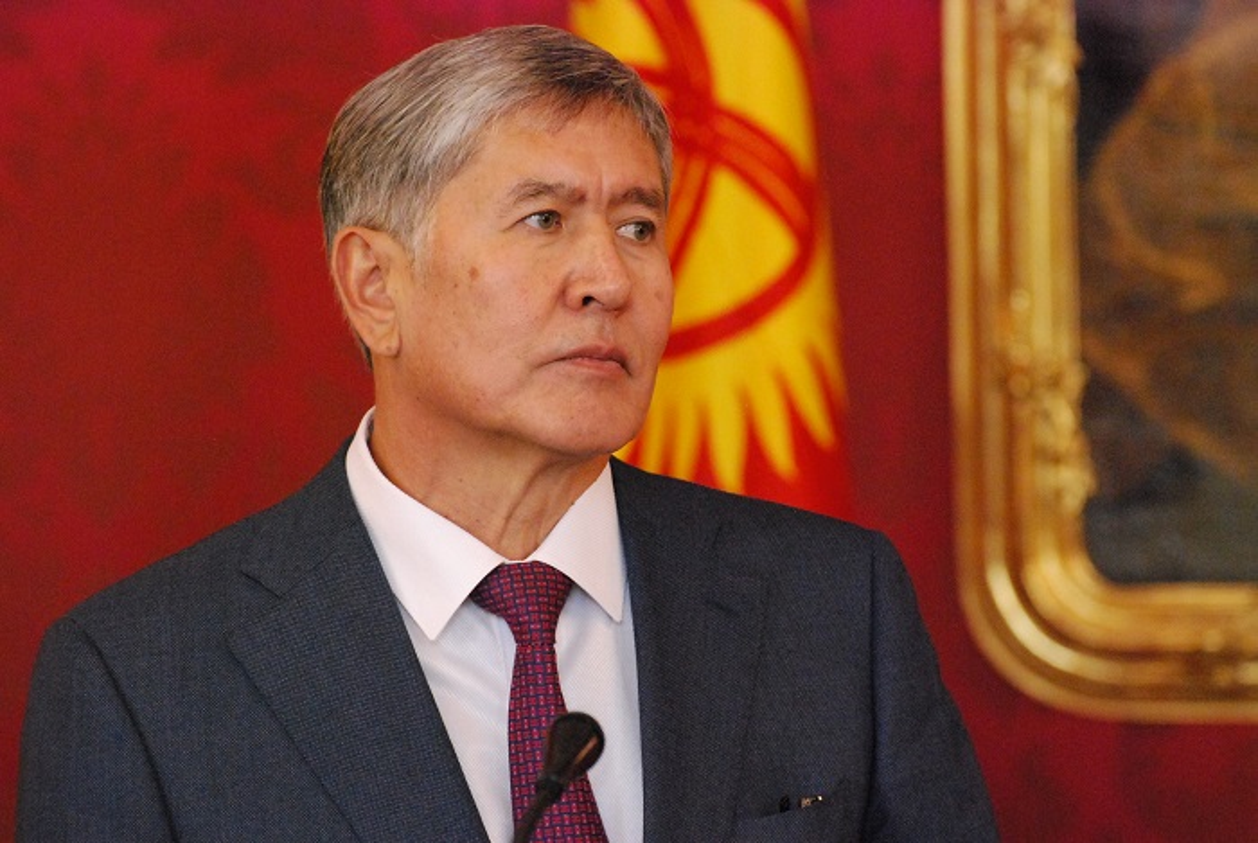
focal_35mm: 218
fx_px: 7612
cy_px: 422
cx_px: 629
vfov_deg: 6.3
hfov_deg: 9.4
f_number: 5
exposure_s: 1/125
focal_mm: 145
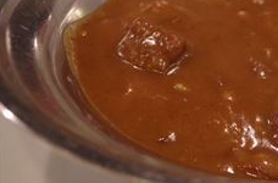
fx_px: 609
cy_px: 48
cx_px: 293
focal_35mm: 79
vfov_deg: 17.0
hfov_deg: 24.3
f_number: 4
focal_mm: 24.38
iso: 800
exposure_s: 1/50
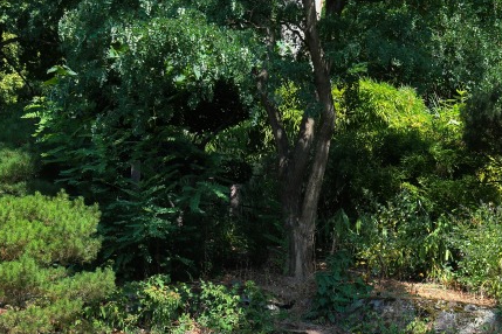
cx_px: 597
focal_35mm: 123
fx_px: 1715
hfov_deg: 16.0
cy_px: 448
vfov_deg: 10.9
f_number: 9
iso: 200
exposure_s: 1/160
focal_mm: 44
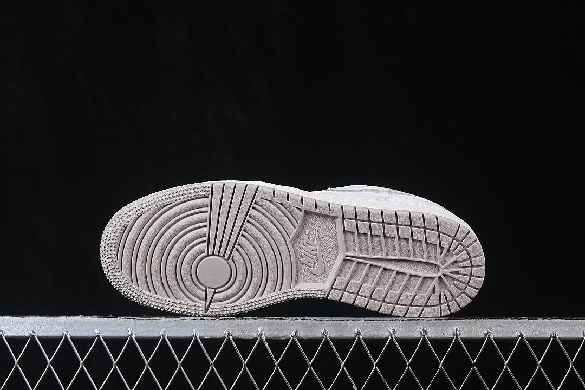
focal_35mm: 75
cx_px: 292
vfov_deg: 18.2
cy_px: 195
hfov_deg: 27.0
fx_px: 1219
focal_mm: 50
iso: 160
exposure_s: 1/80
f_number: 8
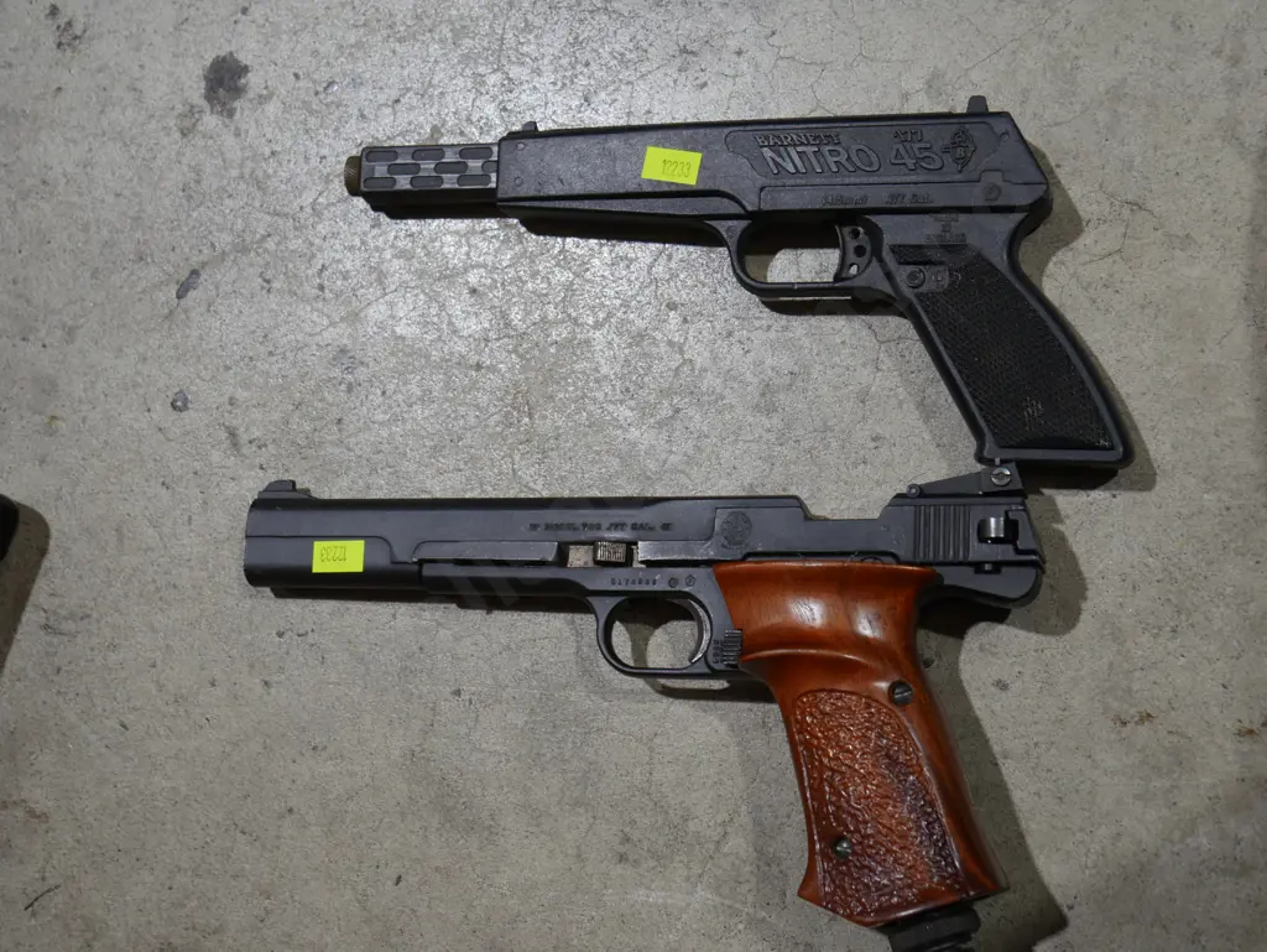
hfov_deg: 39.6
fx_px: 1758
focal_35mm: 48
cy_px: 476
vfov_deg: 30.3
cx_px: 634
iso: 320
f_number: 5.2
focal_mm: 24
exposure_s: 1/60
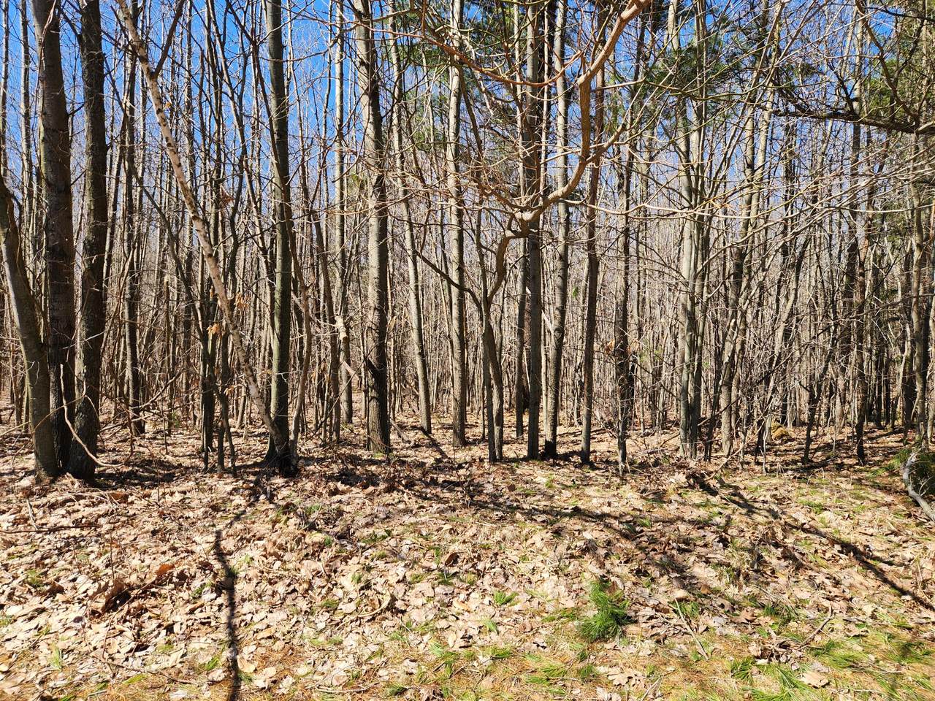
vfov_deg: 58.9
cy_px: 350
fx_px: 621
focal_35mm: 23
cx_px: 468
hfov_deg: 73.9
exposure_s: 1/671
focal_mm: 5.4
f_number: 1.8
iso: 20
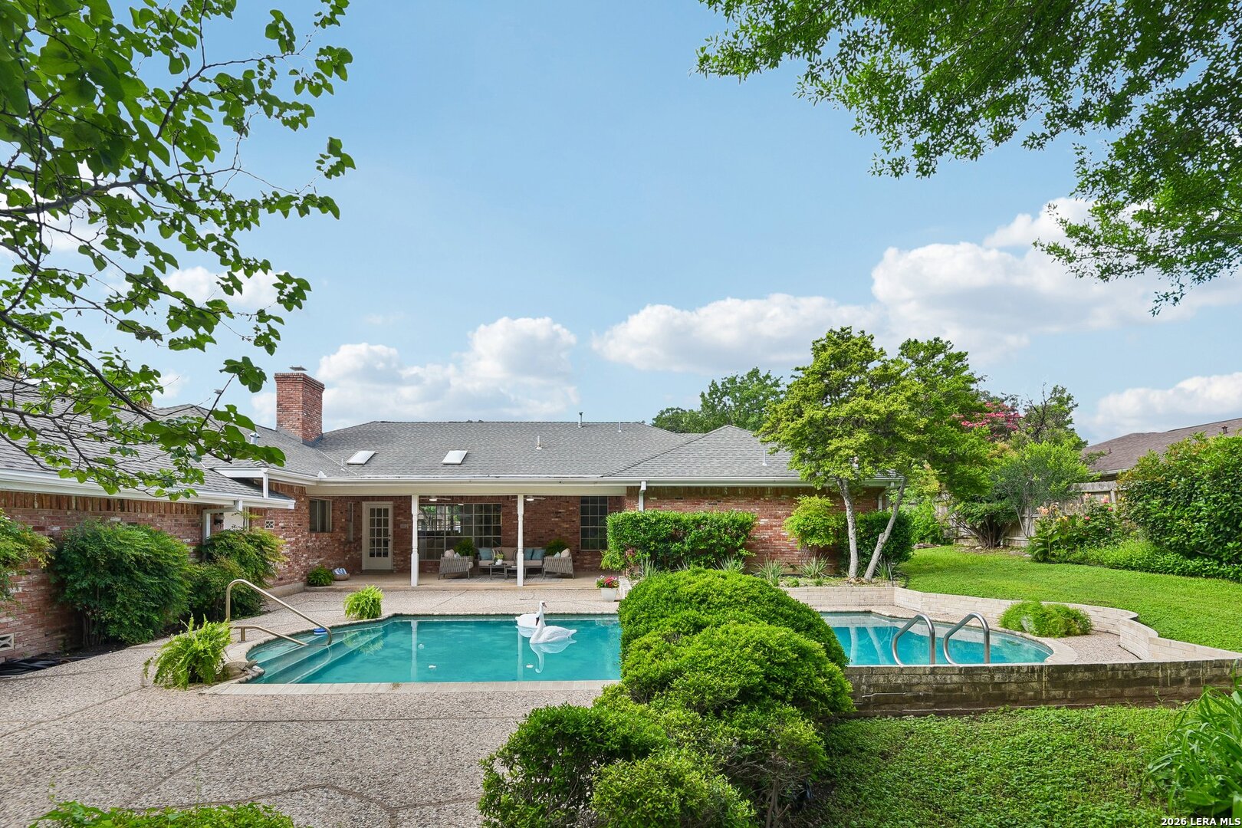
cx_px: 621
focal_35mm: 16
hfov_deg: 96.7
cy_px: 414
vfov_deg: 73.7
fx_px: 552
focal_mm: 16
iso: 400
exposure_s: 1/400
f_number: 8
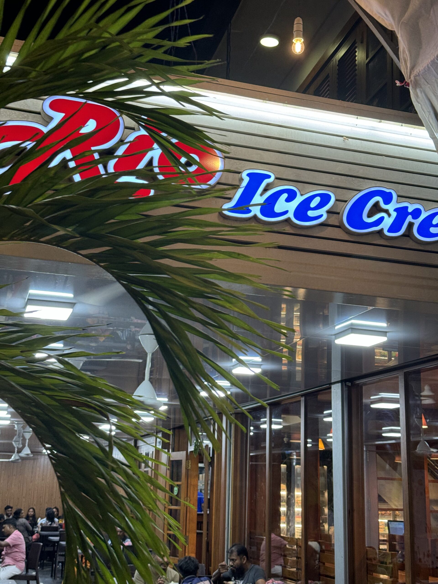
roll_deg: +0.5
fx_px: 810
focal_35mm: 48
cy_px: 292
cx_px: 219
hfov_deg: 30.3
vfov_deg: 39.7
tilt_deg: +15.3
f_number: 1.78
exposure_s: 1/50
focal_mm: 6.76
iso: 80
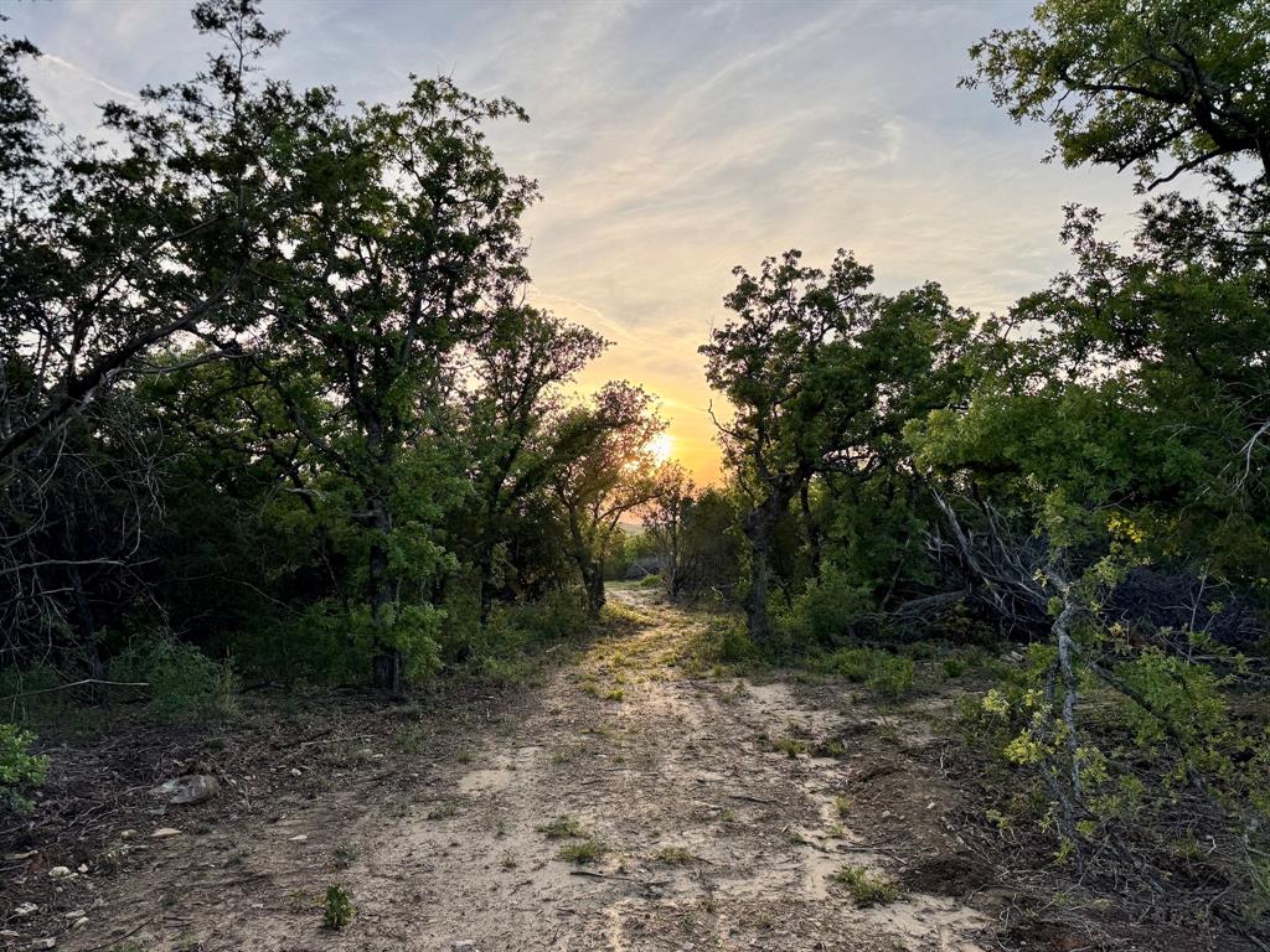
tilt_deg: +3.6
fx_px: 881
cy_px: 476
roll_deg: +3.0
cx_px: 635
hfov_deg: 71.6
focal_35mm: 24
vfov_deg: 56.8
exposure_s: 1/1026
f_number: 1.78
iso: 80
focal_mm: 6.76
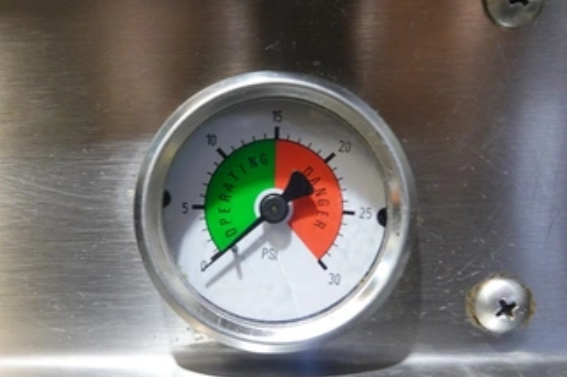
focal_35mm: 36
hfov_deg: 53.2
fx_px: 566
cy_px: 190
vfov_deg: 36.8
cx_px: 271
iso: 640
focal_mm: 10.83
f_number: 3.5
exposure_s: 1/30
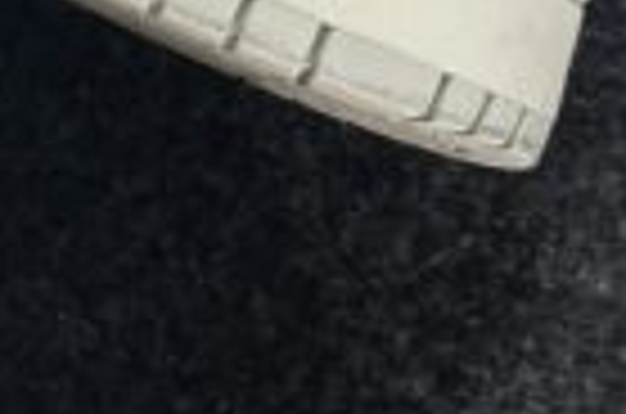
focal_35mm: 288
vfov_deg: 4.7
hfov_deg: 7.0
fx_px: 4997
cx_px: -392
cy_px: 65
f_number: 1.78
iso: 160
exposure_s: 1/50
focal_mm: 6.86
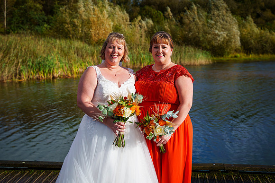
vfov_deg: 23.1
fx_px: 448
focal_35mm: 59
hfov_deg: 34.1
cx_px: 141
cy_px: 80
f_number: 4.5
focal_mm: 50
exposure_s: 1/2500
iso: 250
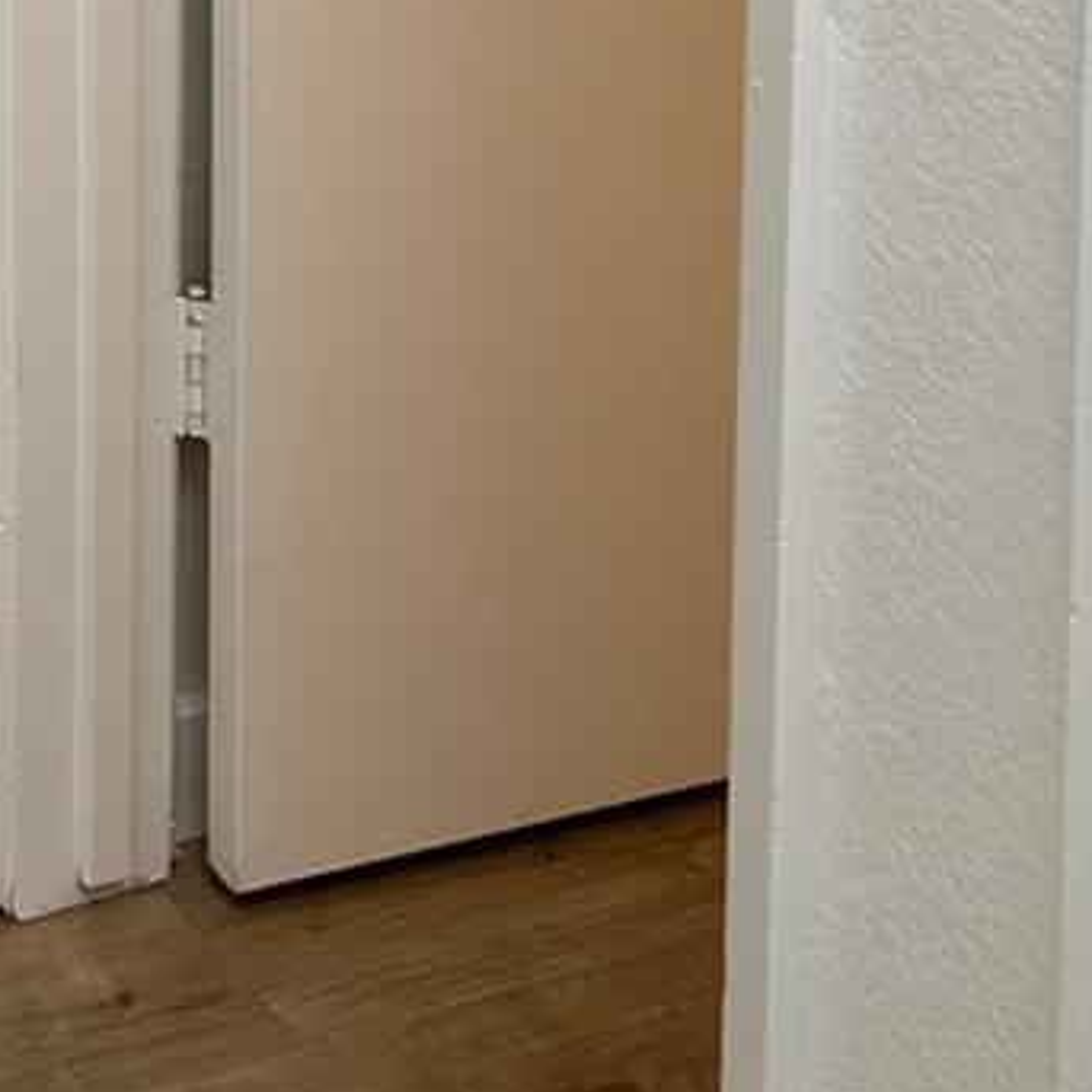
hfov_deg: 16.9
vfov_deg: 15.1
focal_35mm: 93
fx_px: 3319
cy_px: -1095
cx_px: -557
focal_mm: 6.86
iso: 160
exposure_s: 1/120
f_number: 1.78
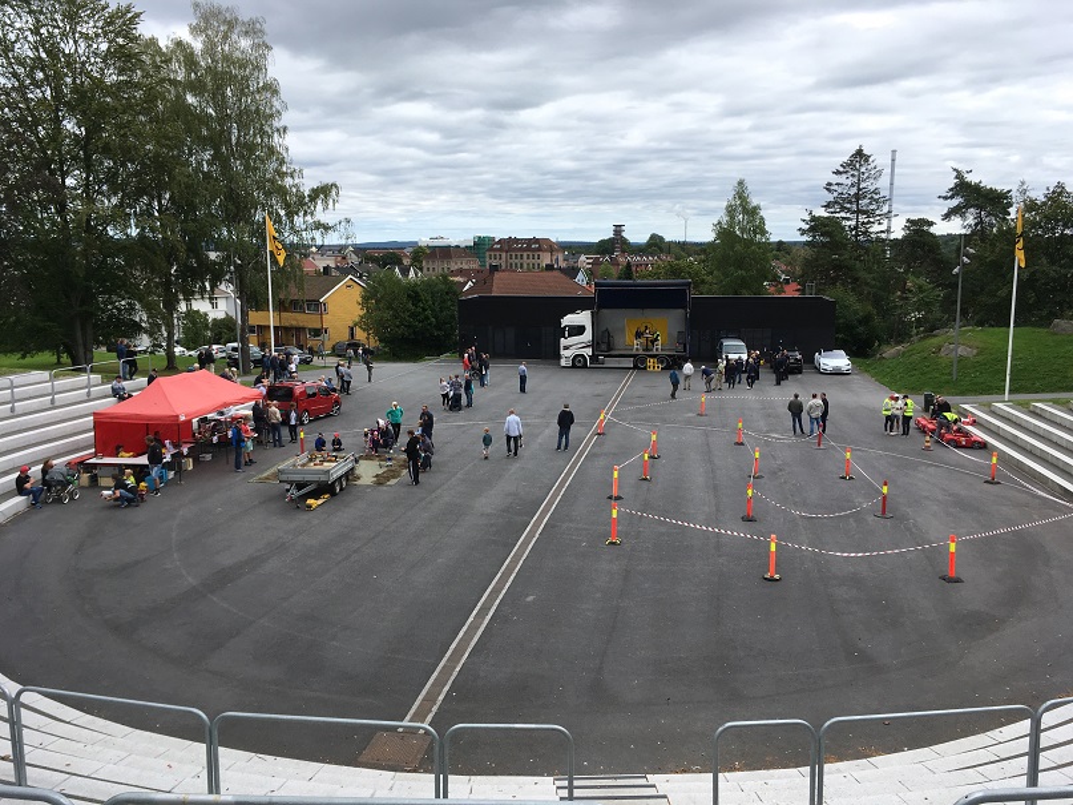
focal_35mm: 29
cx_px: 536
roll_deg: +0.5
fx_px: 899
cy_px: 402
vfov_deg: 48.2
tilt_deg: -10.3
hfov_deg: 61.7
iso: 25
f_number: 2.2
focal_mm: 4.15
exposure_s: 1/818
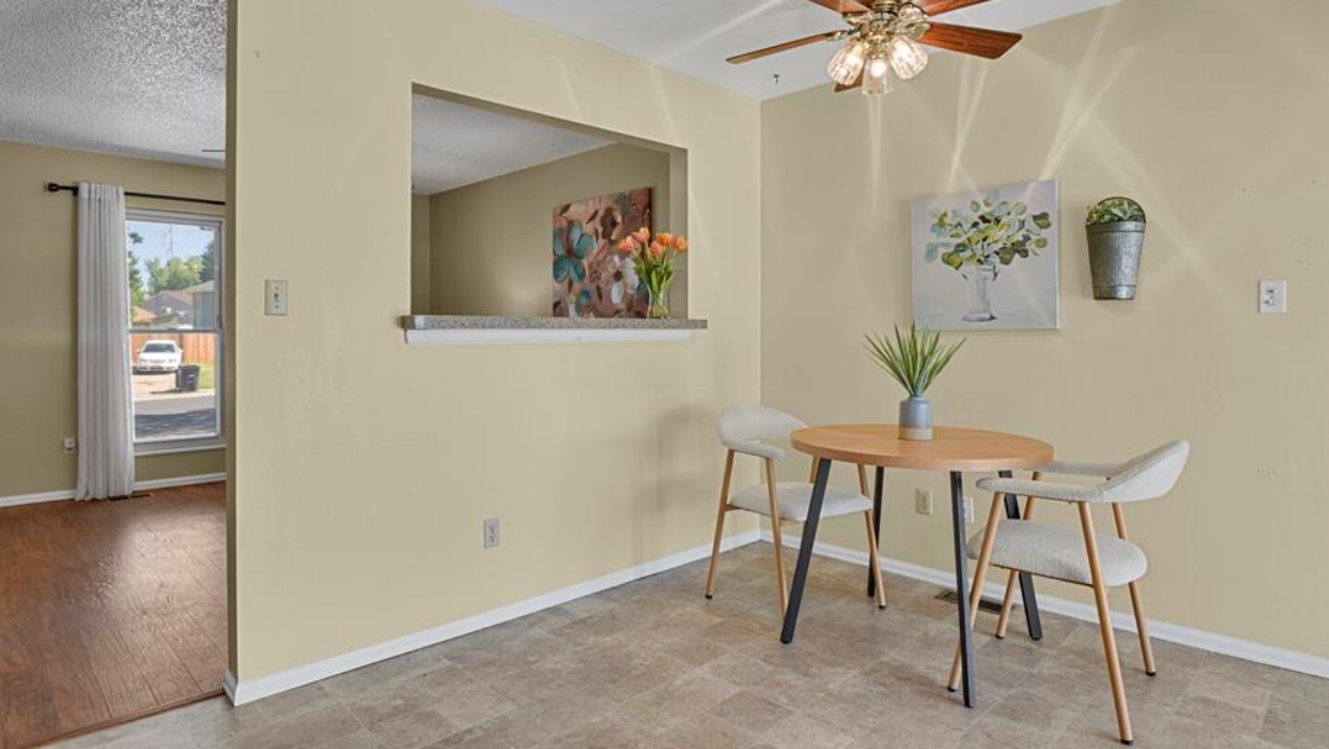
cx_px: 602
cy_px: 336
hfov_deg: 86.4
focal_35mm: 20
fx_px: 705
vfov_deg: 55.8
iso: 250
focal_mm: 17
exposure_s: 1/1.25
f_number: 8
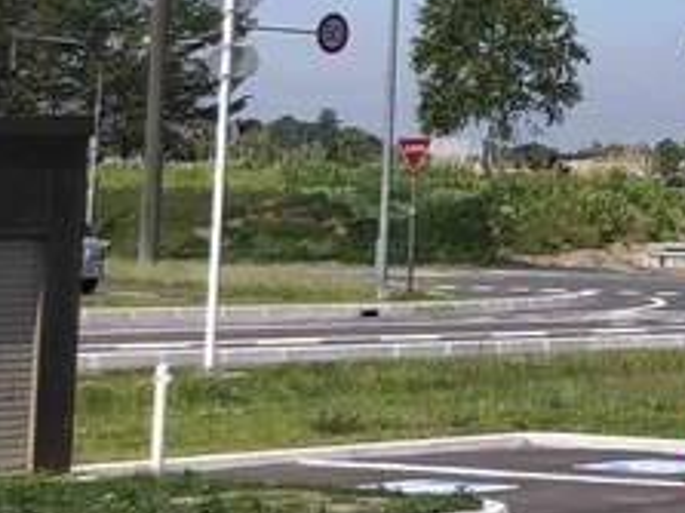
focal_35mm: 151
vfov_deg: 9.7
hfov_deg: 10.9
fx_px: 2986
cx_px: 1683
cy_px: 3
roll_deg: -0.6
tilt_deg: +6.9
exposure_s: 1/2288
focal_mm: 4
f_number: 1.8
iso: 20
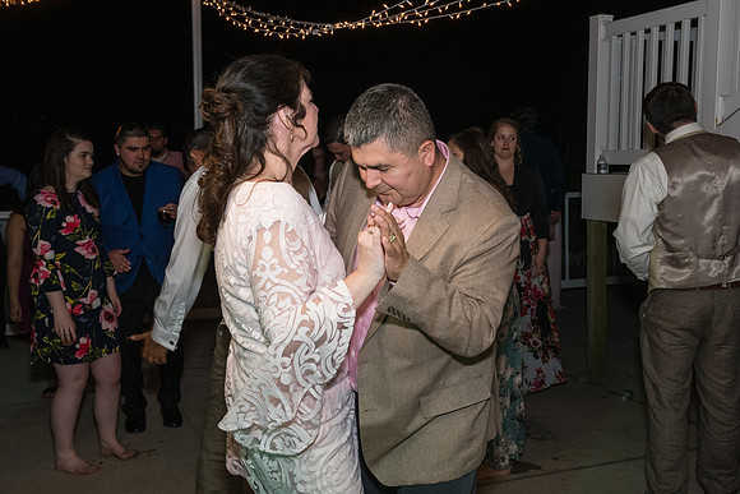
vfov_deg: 31.5
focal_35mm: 43
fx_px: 876
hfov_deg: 45.8
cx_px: 378
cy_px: 247
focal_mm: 25
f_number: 7.1
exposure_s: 1/100
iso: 2000
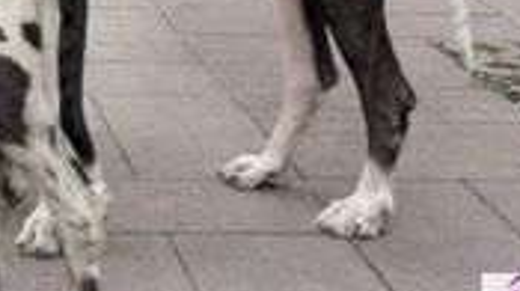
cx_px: -24
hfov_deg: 14.8
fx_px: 1956
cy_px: -276
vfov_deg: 8.1
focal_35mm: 142
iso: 80
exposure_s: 1/125
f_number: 2.8
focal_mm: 7.9
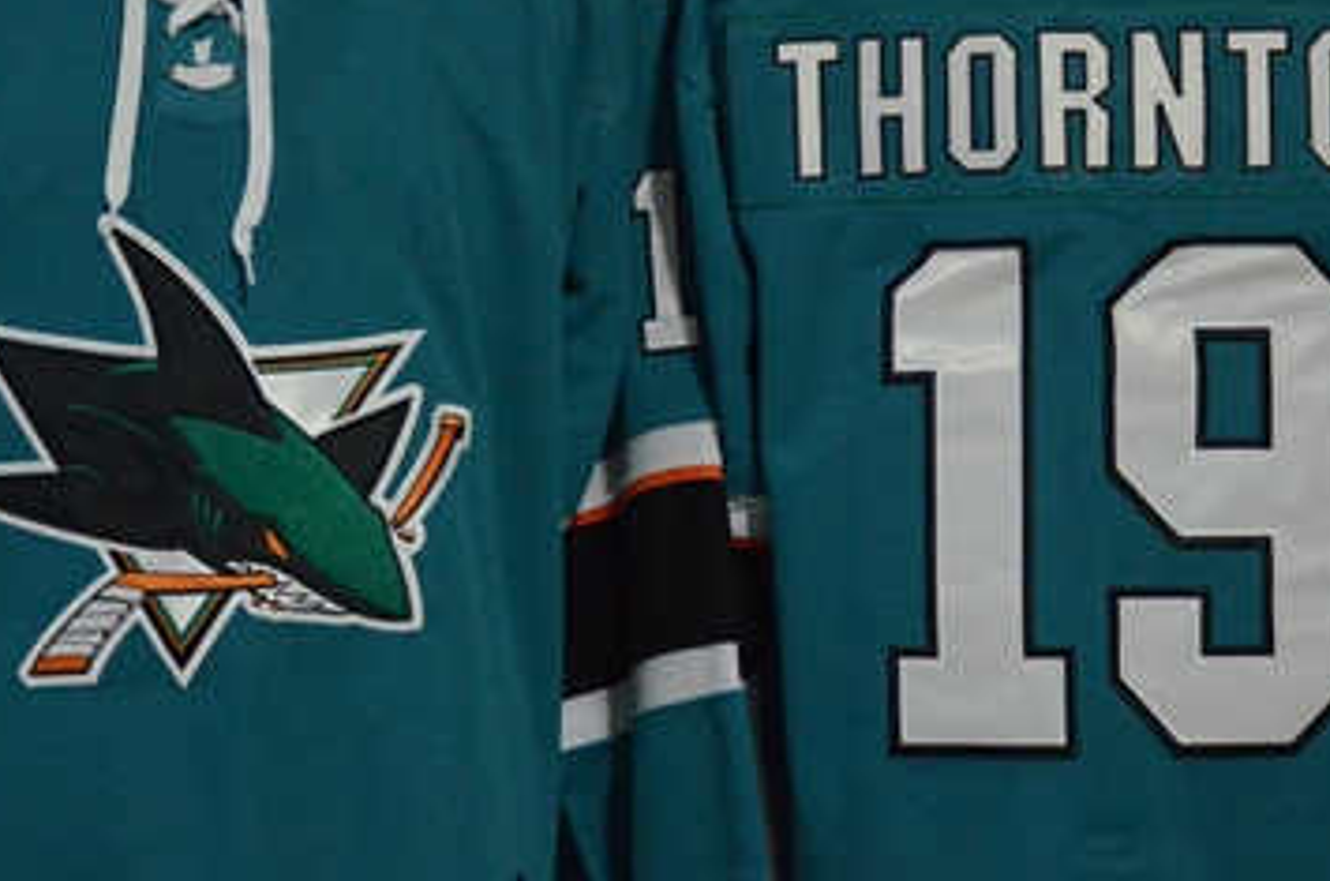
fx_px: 5234
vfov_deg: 9.6
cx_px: 637
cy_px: 379
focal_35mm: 142
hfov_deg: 14.5
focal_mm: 42
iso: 4000
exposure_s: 1/100
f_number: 5
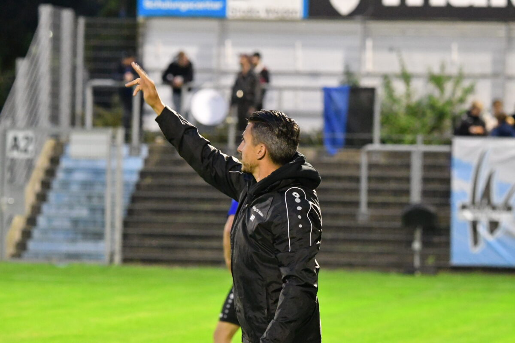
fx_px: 3962
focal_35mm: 277
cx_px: 258
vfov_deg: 5.0
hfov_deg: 7.4
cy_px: 172
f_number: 5.3
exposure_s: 1/160
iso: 12800
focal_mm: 185
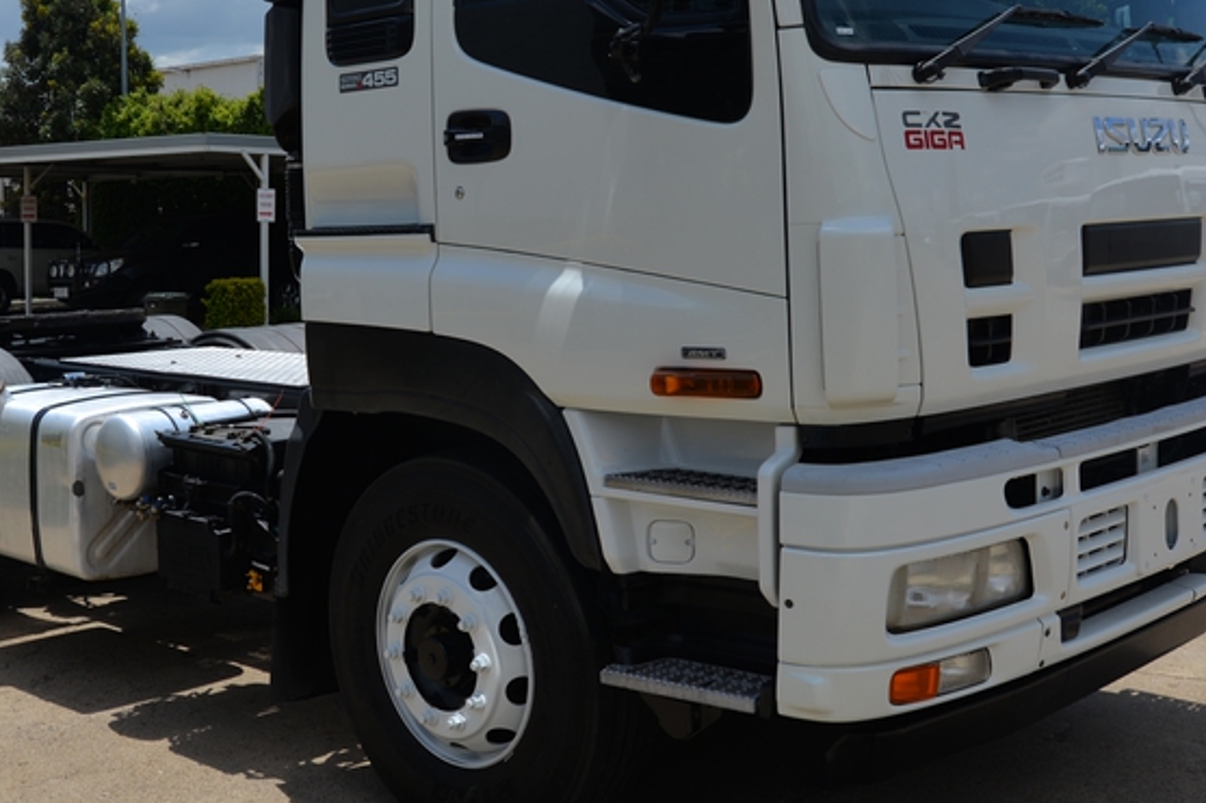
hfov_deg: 40.9
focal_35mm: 48
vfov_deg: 27.9
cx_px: 466
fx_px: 1607
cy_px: 259
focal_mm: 26
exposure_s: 1/320
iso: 100
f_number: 9
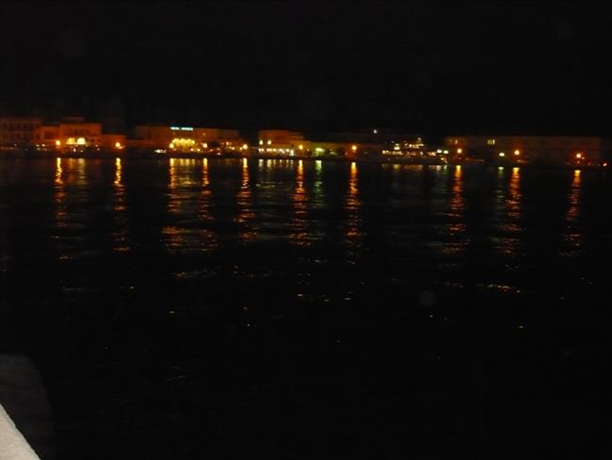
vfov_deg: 43.0
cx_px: 306
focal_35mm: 33
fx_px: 584
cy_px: 230
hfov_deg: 55.3
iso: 1250
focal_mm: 5.5
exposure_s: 1/30
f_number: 2.8
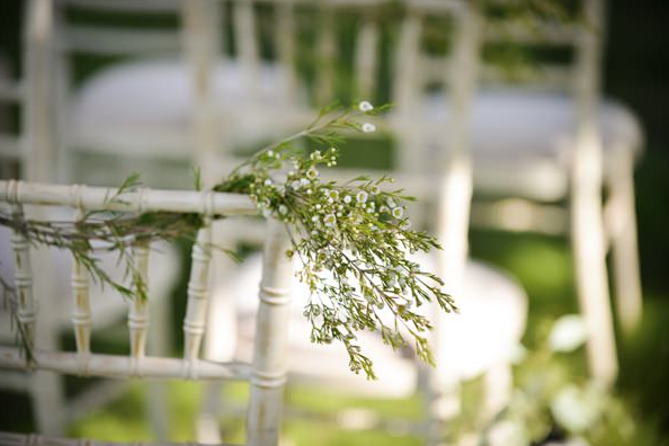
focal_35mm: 106
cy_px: 223
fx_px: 1970
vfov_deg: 12.9
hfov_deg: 19.3
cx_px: 333
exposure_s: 1/400
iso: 125
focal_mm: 105
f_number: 4
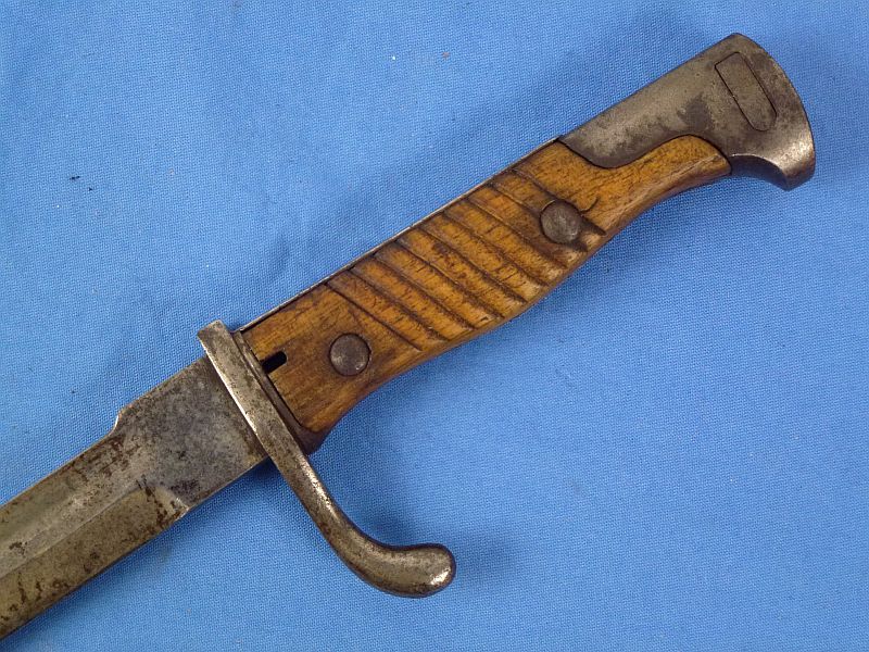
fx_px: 1782
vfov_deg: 20.7
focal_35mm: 71
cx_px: 434
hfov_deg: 27.4
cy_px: 326
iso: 400
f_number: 4.7
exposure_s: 1/80
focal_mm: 12.7
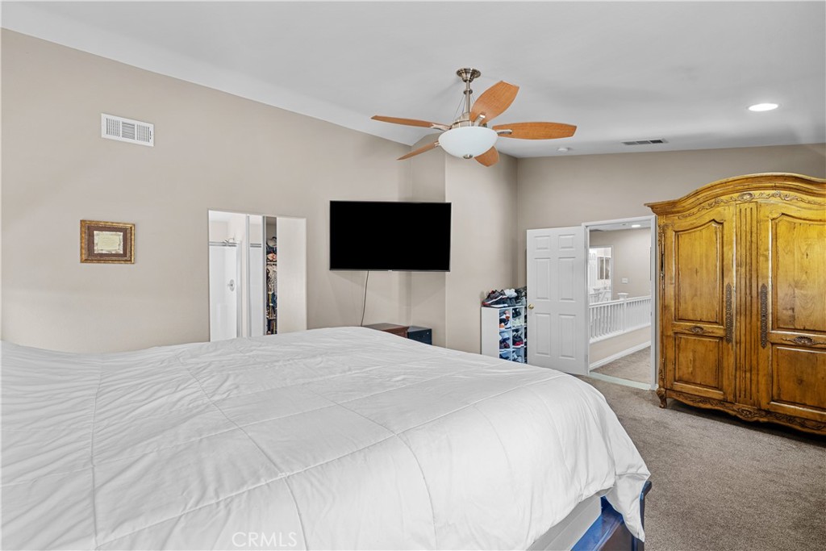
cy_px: 276
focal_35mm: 15
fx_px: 344
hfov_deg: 100.4
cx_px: 413
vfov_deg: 77.3
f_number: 9
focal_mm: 15
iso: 100
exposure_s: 1/1.25
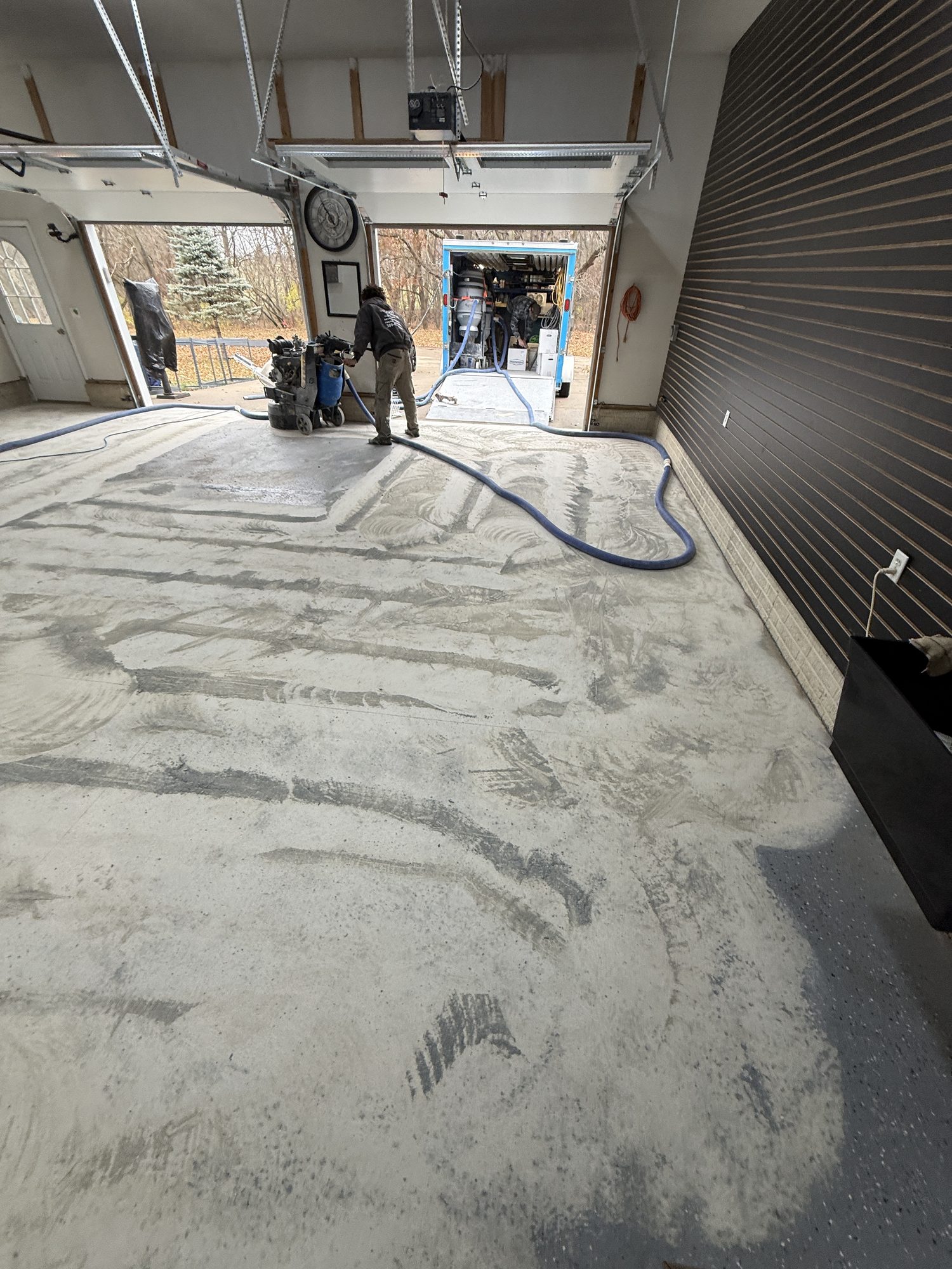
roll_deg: -2.6
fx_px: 513
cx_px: 476
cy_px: 634
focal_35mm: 14
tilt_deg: -29.3
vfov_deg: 102.1
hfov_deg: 85.7
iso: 100
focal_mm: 2.22
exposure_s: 1/120
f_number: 2.2
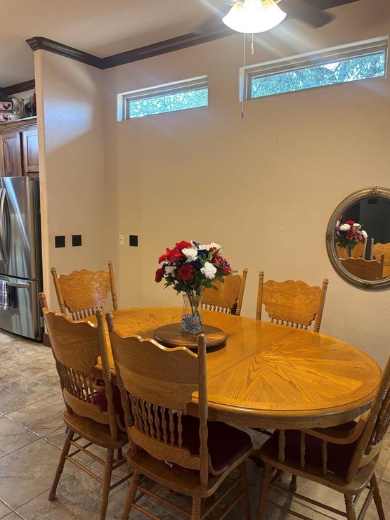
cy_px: 260
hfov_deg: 51.4
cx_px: 193
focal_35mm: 27
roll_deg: -1.2
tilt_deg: -9.1
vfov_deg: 65.3
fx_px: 406
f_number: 1.6
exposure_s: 1/60
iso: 160
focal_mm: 5.96
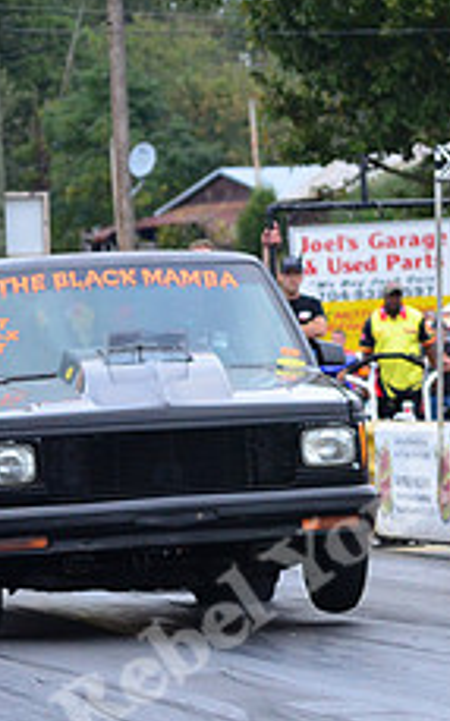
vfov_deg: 6.8
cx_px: 554
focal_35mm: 309
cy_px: 419
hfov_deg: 4.2
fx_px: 6067
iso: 1000
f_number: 4.5
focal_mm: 80
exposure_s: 1/320
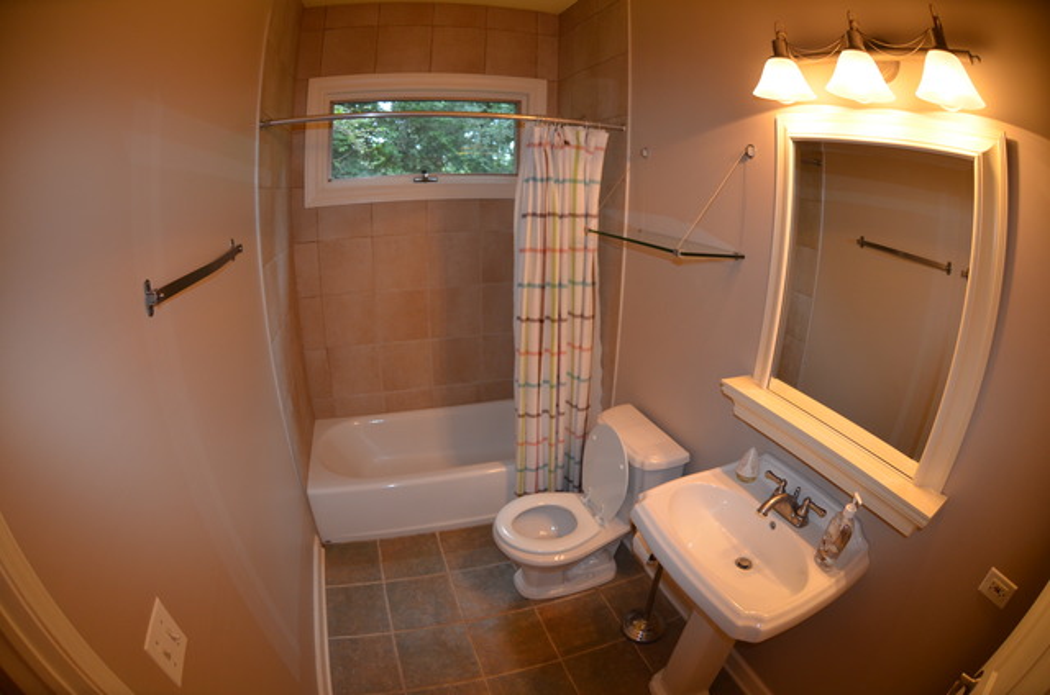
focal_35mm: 16
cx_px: 525
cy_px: 348
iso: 400
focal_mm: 10.5
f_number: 2.8
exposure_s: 1/80
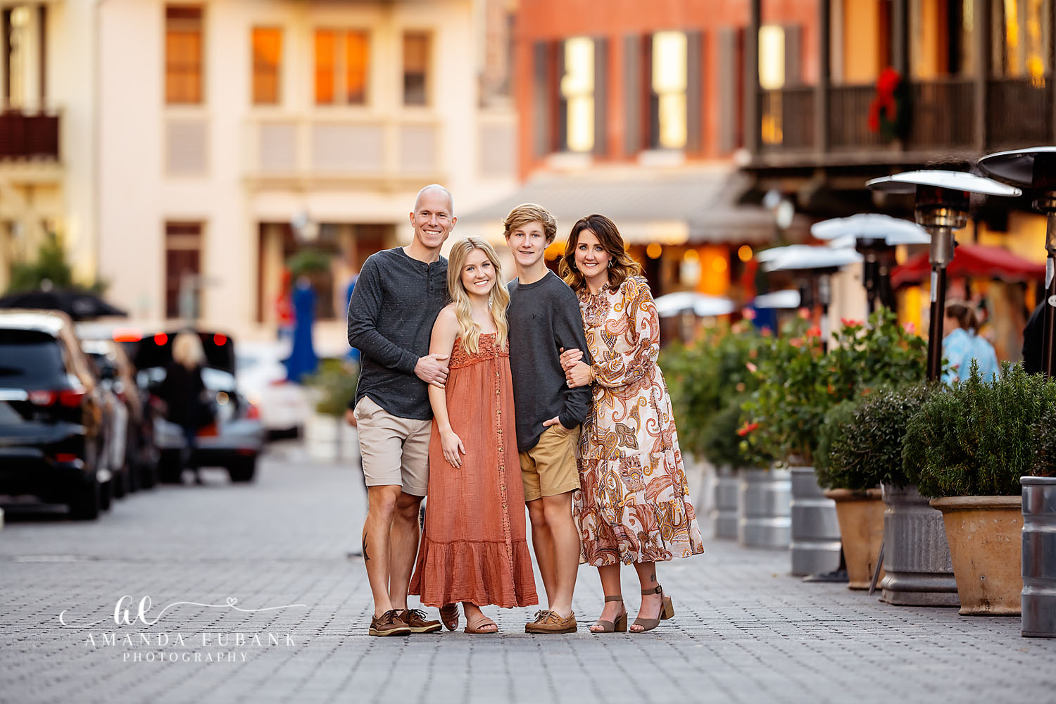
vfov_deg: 6.9
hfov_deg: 10.3
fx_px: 5866
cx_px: 528
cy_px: 352
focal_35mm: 200
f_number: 2.5
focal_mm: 200
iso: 320
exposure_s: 1/640
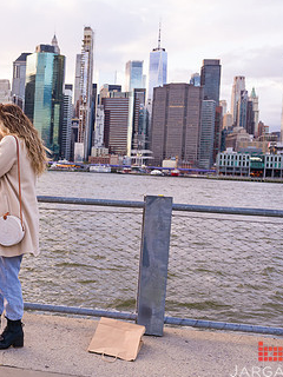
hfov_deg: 28.9
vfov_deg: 40.4
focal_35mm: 47
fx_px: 512
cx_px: 0
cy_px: 175
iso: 250
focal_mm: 27
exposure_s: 1/200
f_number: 4
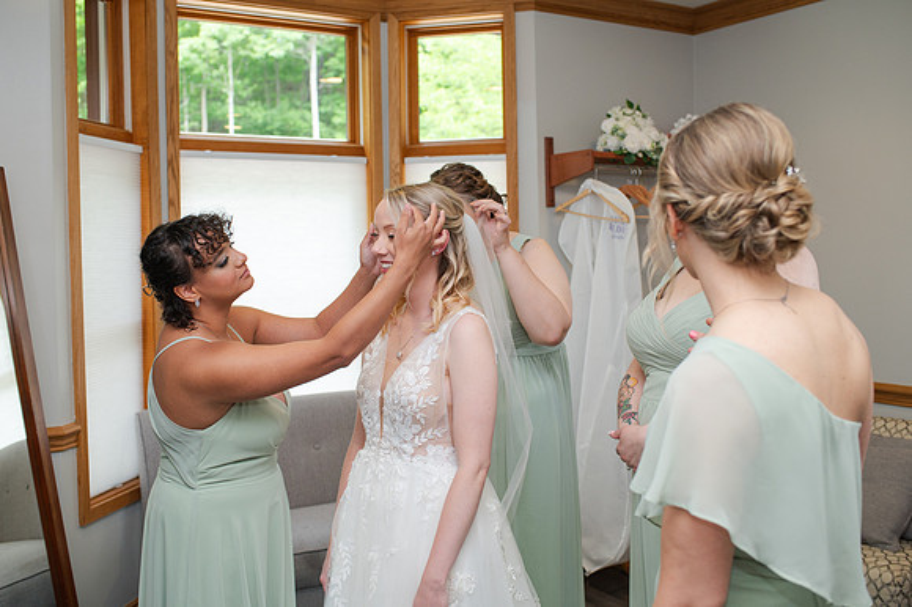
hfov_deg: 52.2
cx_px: 441
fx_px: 931
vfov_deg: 36.1
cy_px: 288
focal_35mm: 37
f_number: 3.5
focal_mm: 35
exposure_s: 1/200
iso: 800
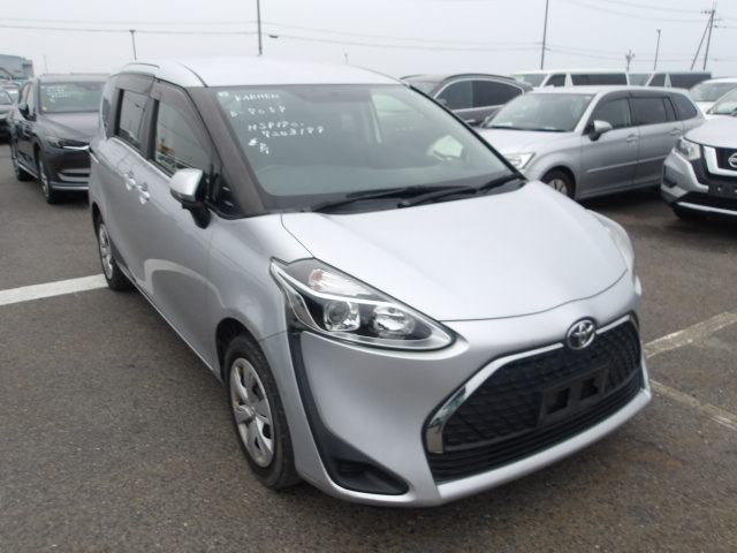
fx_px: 575
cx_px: 368
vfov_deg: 51.4
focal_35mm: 27
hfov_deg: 65.3
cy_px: 276
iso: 100
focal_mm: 4.9
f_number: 10.4
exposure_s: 1/89
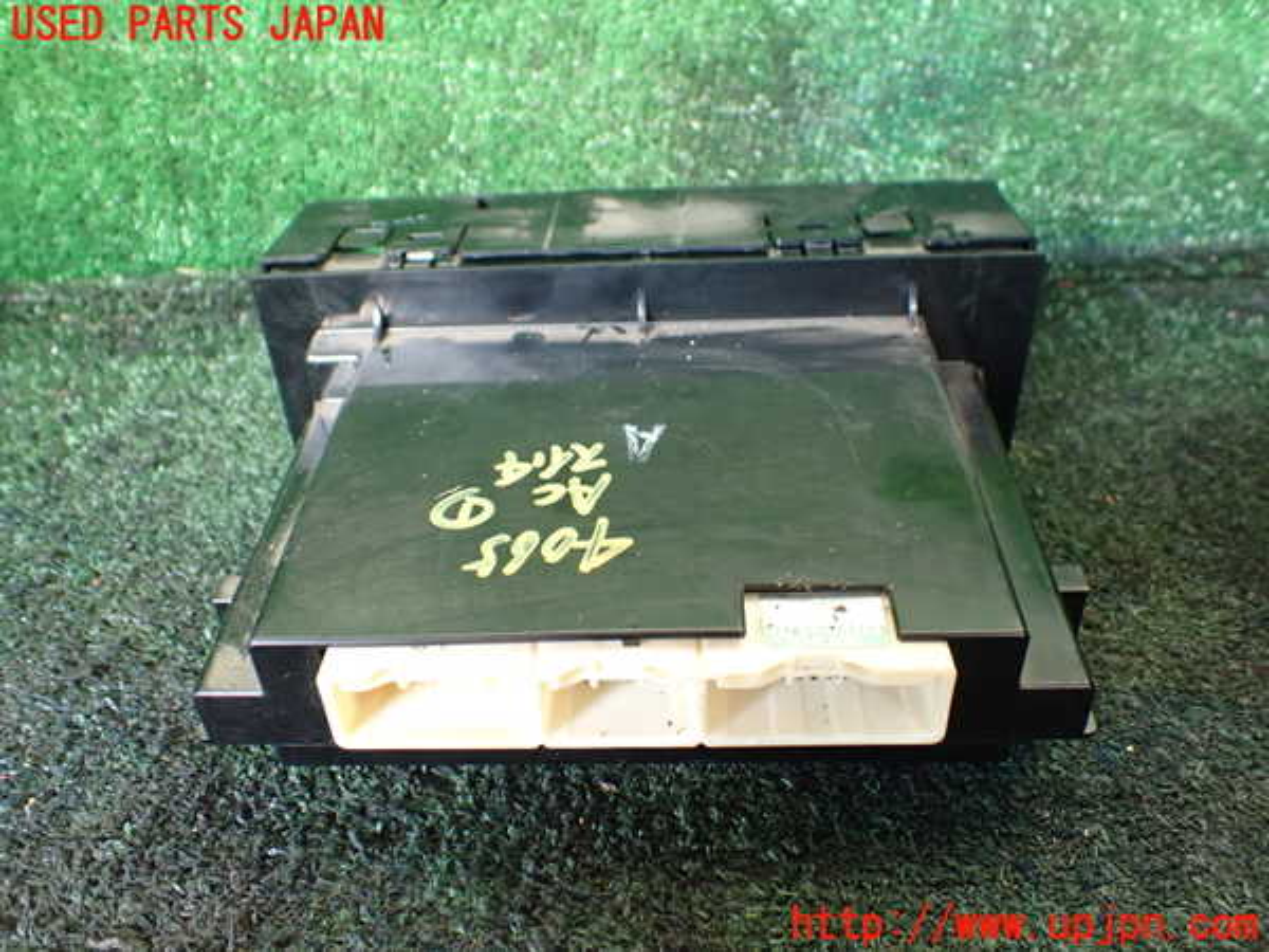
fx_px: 1100
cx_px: 634
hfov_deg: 60.0
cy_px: 476
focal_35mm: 30
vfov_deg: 46.8
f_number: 2.3
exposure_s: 1/125
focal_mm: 5.4
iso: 640
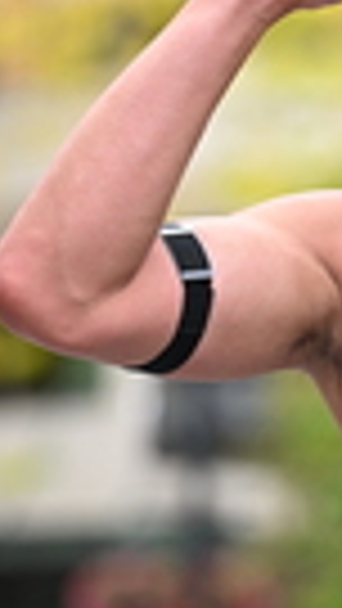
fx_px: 7218
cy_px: 387
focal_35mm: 448
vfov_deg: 4.8
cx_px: 349
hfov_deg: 2.7
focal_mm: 105
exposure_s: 1/2000
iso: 640
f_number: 2.8
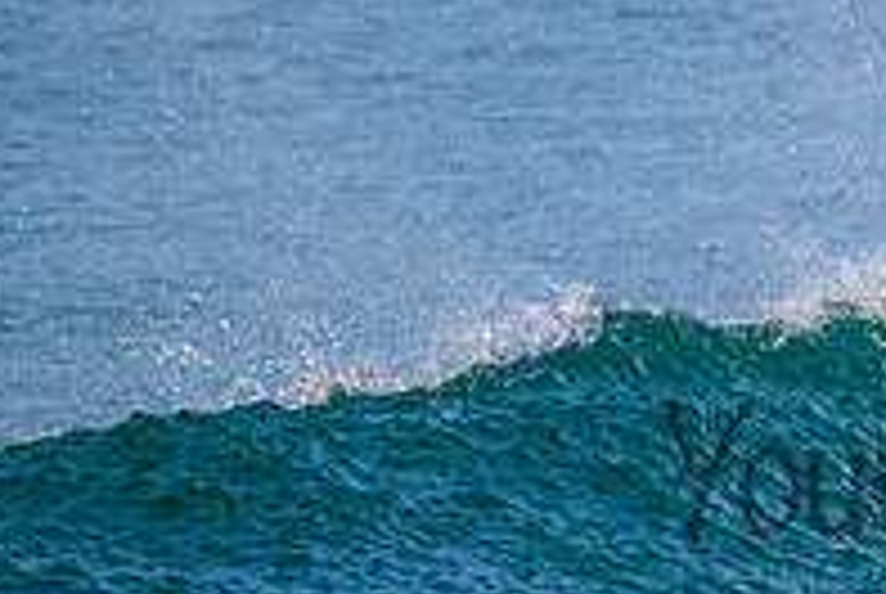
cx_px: 1129
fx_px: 57922
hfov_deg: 0.9
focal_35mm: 2350
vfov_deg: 0.6
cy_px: 430
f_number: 11
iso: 2000
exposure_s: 1/2000
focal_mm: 800
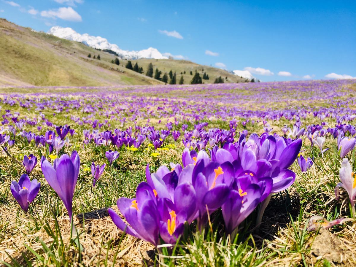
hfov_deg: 61.7
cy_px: 134
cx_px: 178
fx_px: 298
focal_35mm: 29
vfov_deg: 48.2
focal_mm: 4.15
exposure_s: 1/1570
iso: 25
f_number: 2.2
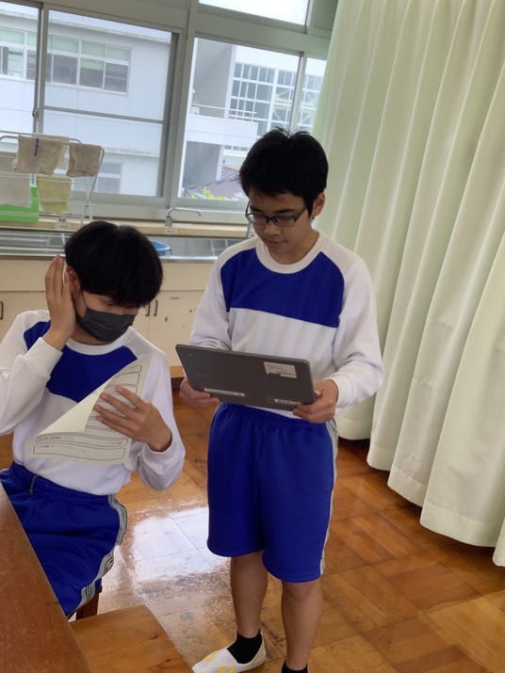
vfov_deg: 50.1
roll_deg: -6.6
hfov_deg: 38.5
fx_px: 720
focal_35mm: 37
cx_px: 211
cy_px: 354
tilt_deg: -19.8
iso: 40
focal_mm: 3.3
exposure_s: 1/120
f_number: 2.4
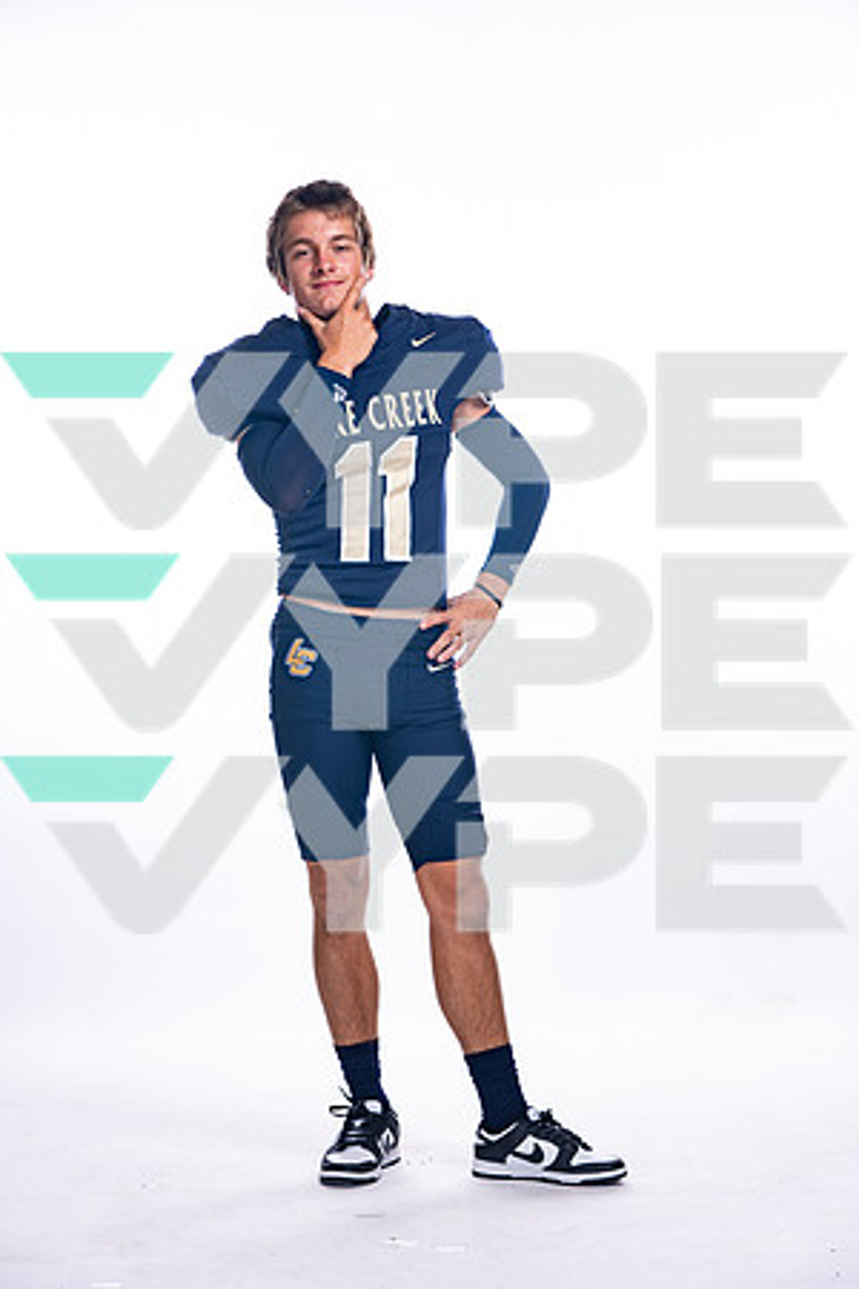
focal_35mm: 98
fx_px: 3507
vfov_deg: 20.8
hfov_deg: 14.0
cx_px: 430
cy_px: 644
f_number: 6.3
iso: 400
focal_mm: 98
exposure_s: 1/250
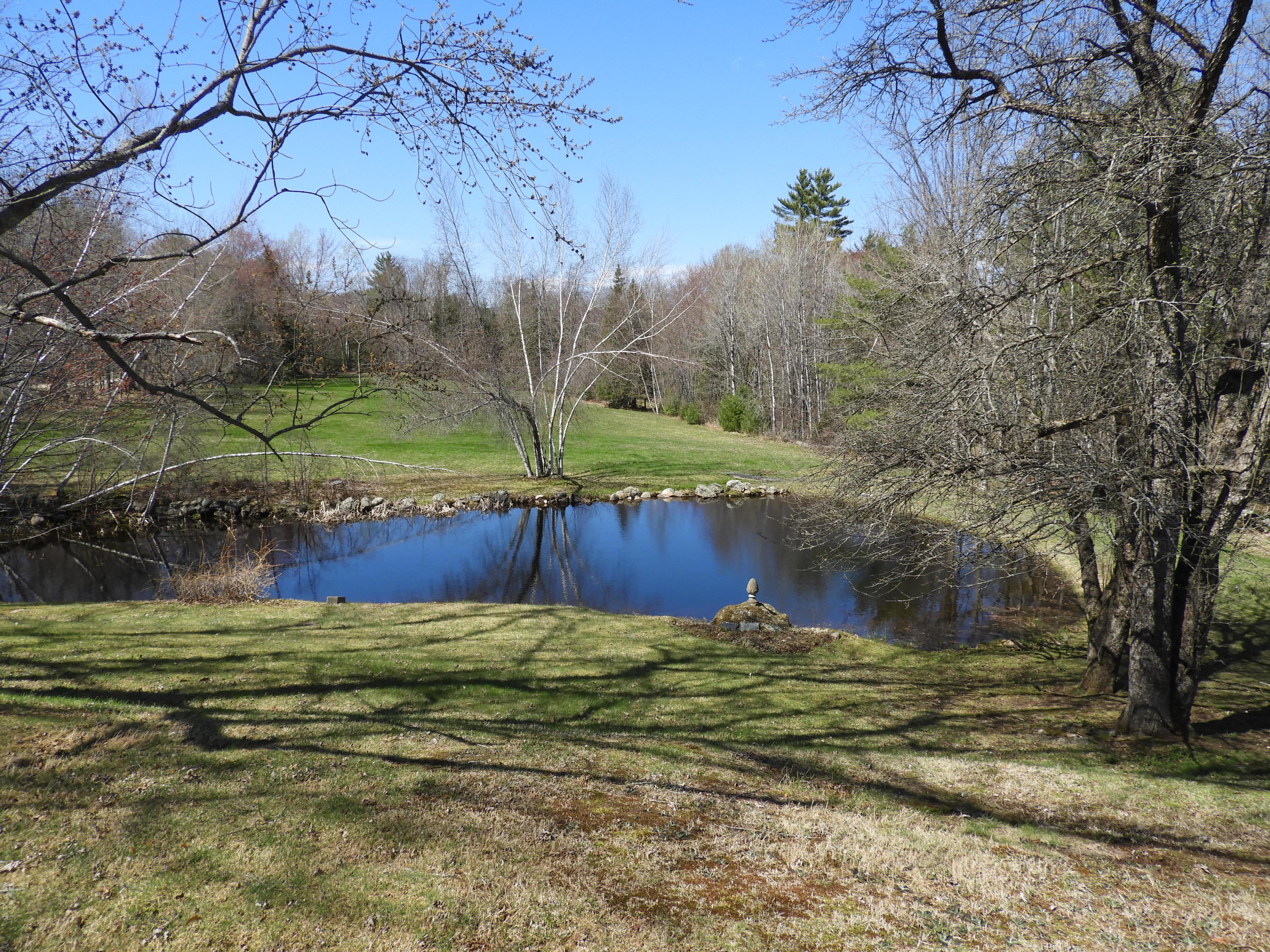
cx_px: 635
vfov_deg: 56.8
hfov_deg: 71.6
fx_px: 881
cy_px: 476
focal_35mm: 24
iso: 100
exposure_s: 1/800
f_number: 3.3
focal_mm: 4.3
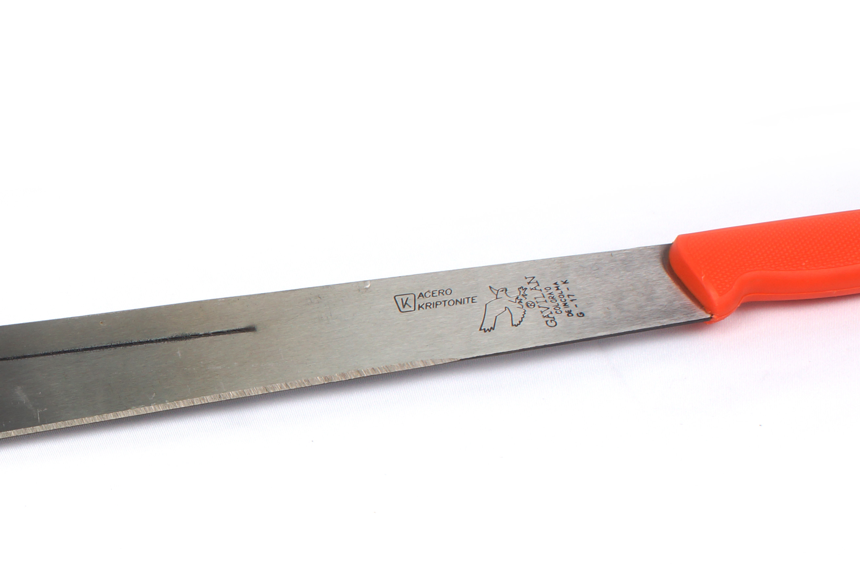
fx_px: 2461
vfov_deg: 13.3
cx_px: 99
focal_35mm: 103
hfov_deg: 19.5
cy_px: 414
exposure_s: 1/160
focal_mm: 30
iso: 80
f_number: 9
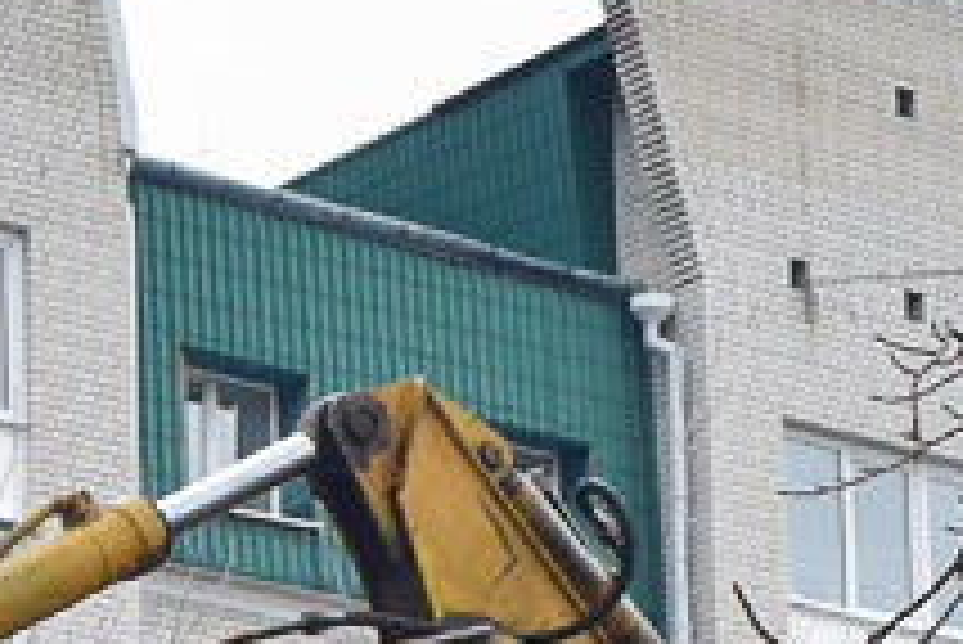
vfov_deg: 7.0
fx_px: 4952
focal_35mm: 185
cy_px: 1590
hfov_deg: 10.5
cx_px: -742
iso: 400
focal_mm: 22
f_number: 7.1
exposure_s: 1/200
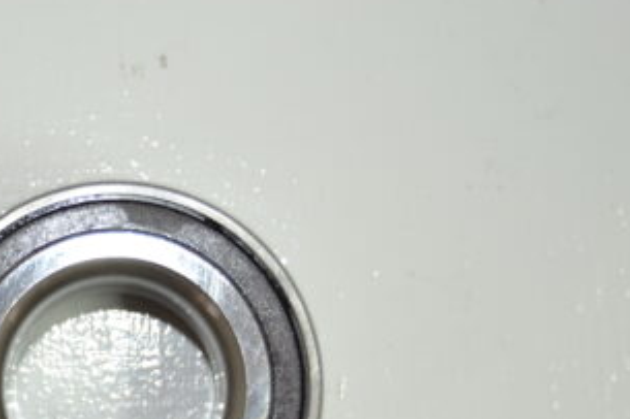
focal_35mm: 103
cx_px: 42
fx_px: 1801
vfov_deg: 13.2
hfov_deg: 19.4
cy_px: 378
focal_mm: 34
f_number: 4.5
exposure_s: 1/15
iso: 200
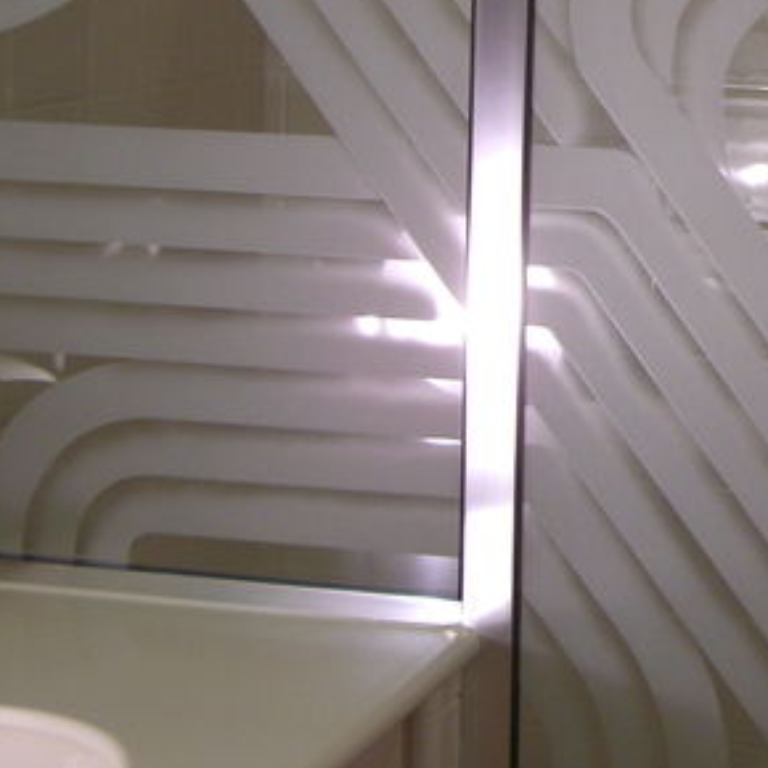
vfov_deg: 15.0
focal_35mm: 116
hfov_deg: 14.7
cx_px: 816
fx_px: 2912
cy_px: 204
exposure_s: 1/80
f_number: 2.8
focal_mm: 7.9
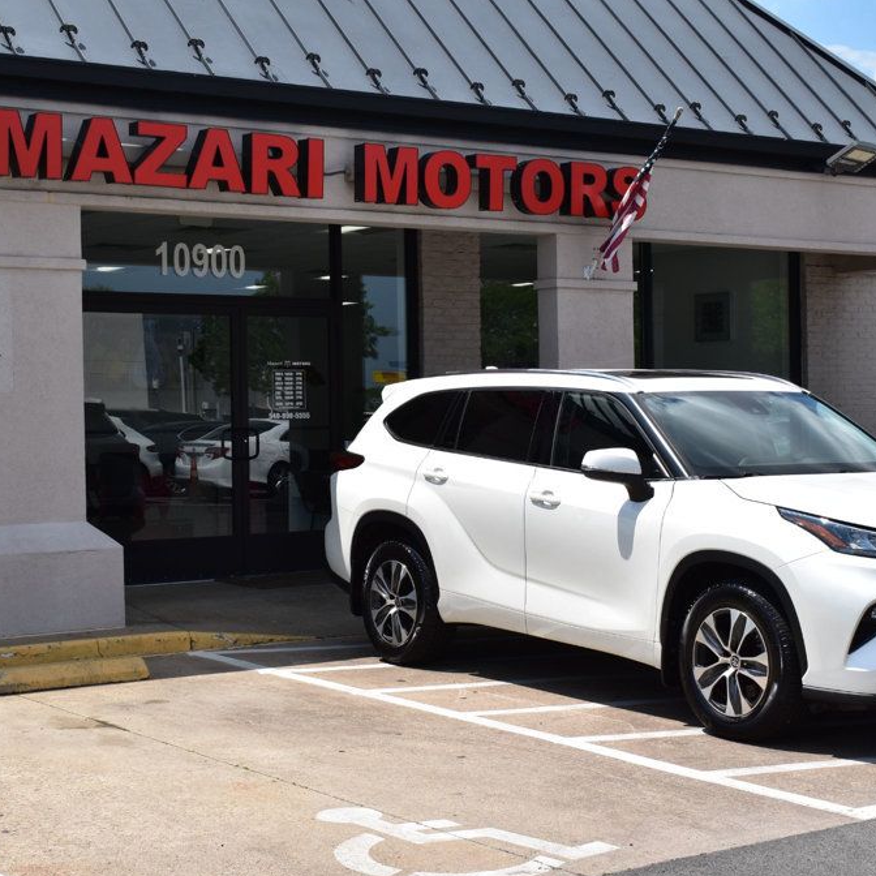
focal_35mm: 66
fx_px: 1890
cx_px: 446
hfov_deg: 26.1
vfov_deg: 26.1
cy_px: 439
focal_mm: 34
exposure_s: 1/500
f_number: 11
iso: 280
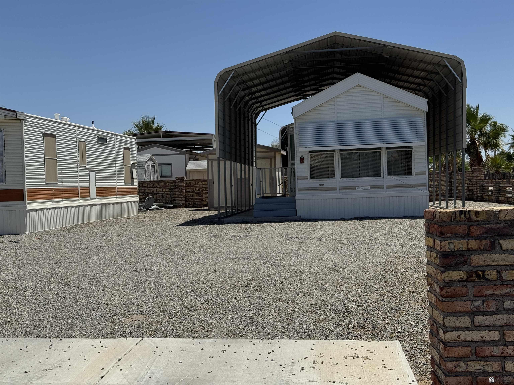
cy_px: 192
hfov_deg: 39.7
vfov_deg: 30.3
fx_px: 713
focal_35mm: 48
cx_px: 257
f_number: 1.78
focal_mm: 6.76
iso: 64
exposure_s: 1/9009
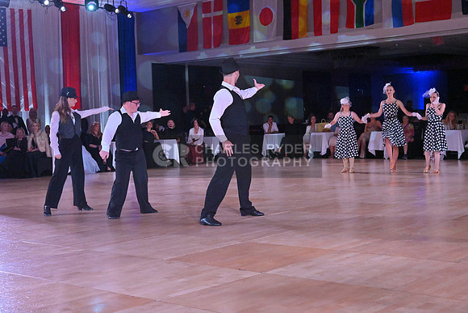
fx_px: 715
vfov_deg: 24.6
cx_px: 234
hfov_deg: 36.2
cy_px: 156
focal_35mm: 55
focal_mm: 55
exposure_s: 1/400
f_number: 9
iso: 6400
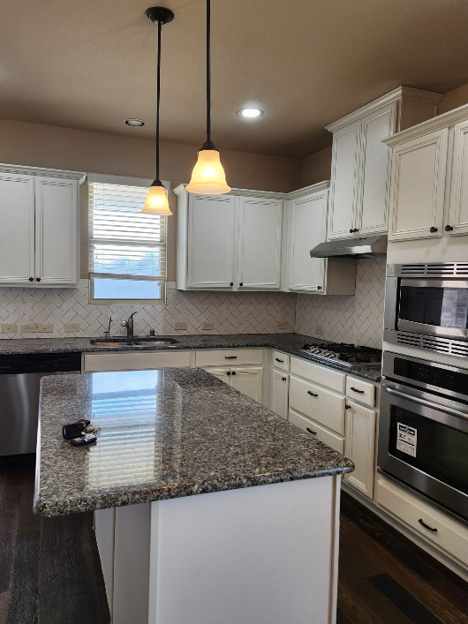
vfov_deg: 69.4
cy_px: 305
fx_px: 451
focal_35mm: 25
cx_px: 215
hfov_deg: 54.8
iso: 64
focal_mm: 5.4
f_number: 1.8
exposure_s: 1/120
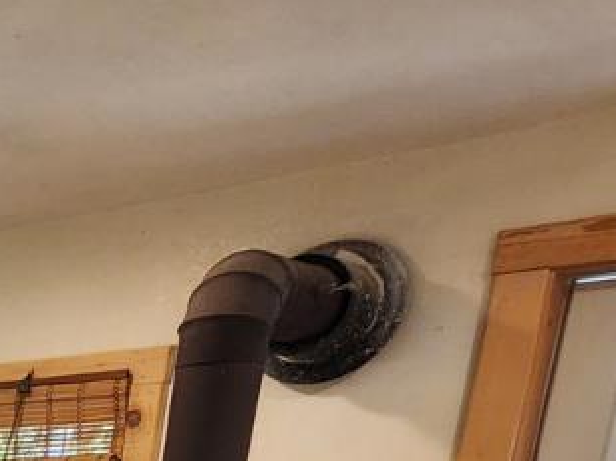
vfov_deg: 18.0
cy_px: 855
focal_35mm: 63
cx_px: -628
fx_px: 1120
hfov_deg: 18.7
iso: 200
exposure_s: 1/60
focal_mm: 2.2
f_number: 2.2
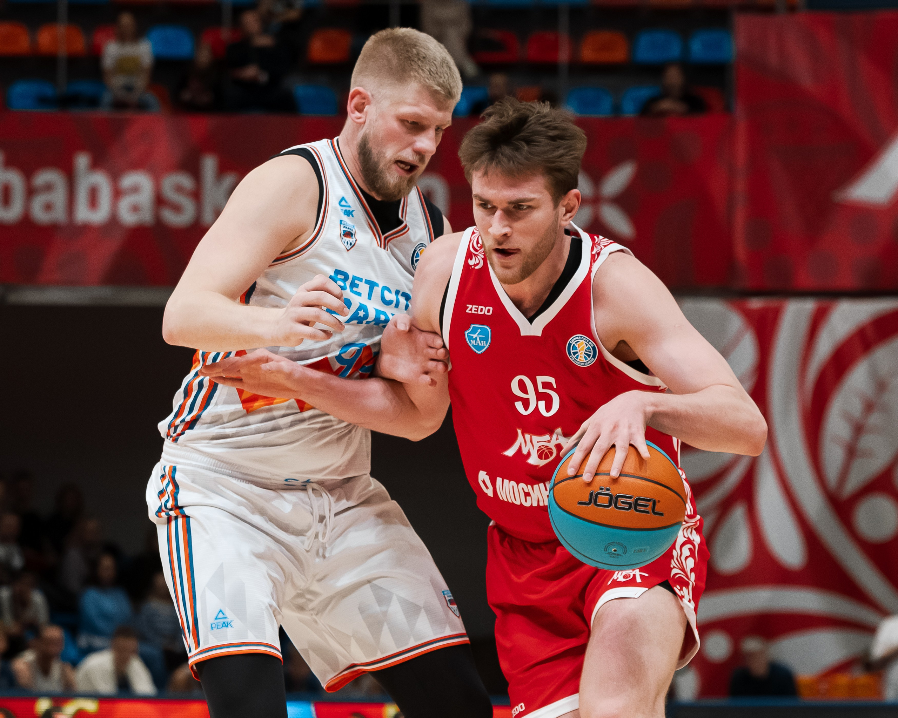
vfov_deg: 7.7
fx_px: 5305
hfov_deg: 9.7
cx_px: 489
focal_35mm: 200
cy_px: 335
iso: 3200
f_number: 5
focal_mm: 122
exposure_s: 1/2000
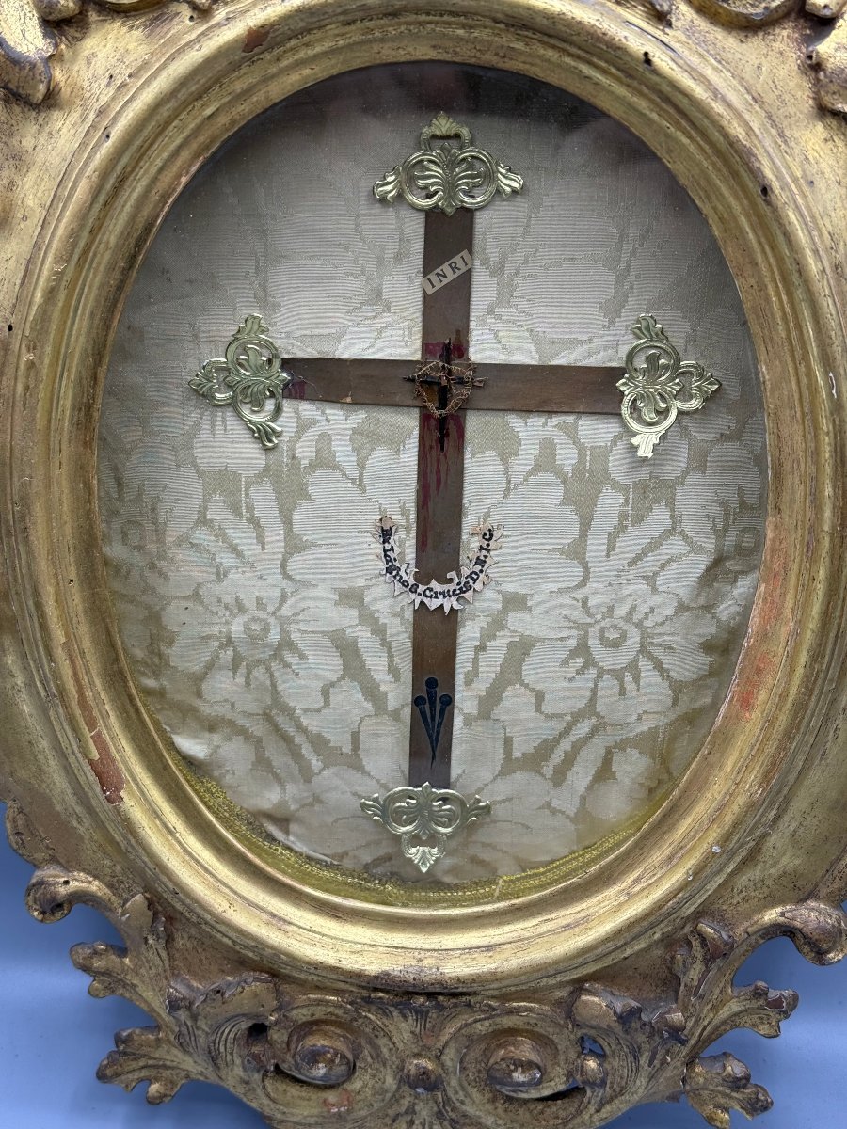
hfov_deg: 30.3
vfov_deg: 39.7
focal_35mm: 48
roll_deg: -2.9
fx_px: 1566
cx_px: 424
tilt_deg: -29.0
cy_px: 564
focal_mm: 6.76
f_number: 1.78
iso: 64
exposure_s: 1/549
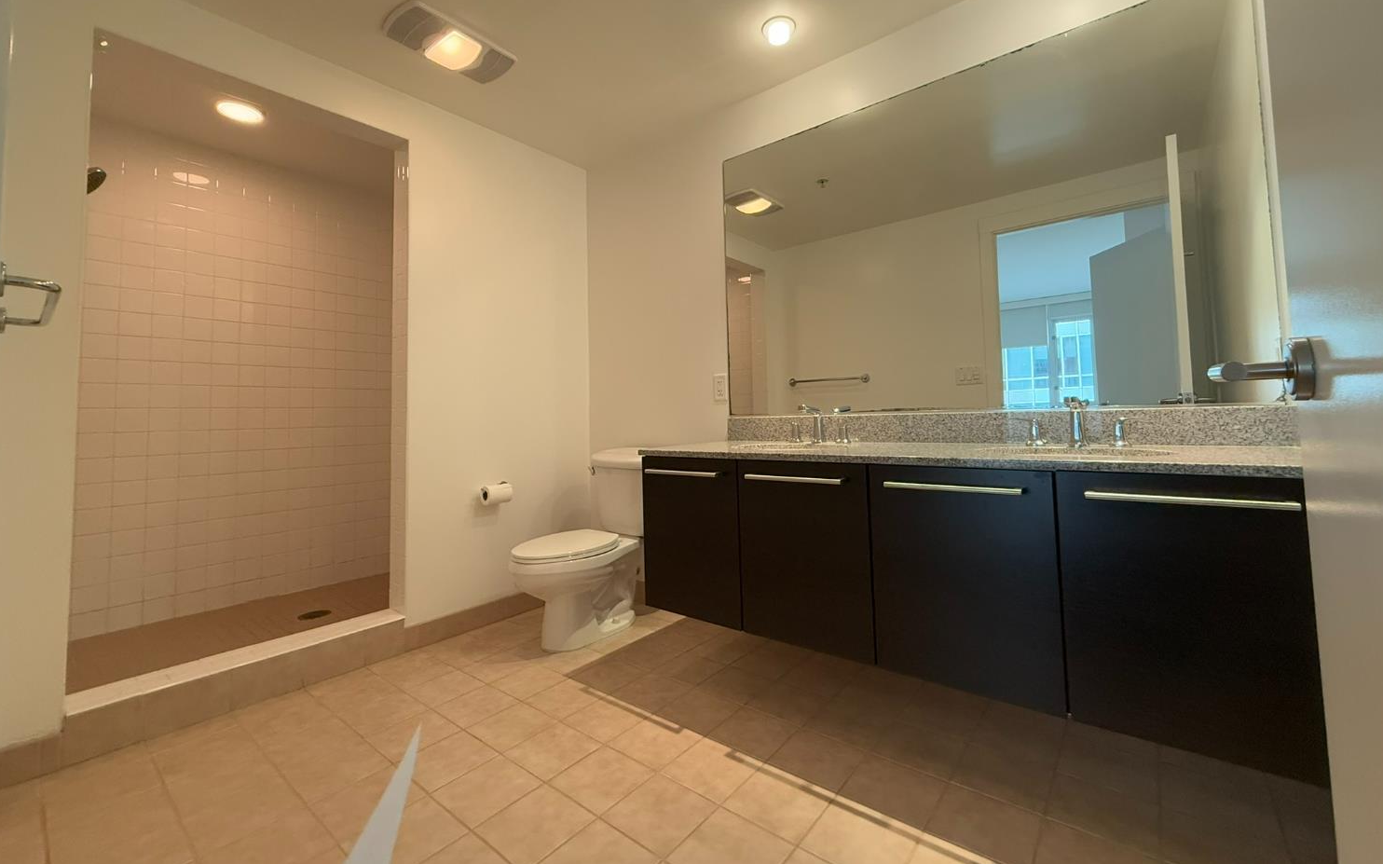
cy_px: 385
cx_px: 693
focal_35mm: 15
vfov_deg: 74.5
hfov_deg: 101.5
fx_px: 565
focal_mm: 2.22
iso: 500
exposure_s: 1/60
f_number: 2.2
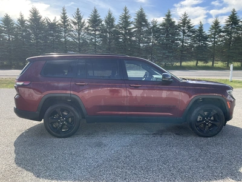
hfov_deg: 61.7
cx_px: 121
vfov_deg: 48.2
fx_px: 203
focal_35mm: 29
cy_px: 91
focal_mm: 3
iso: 25
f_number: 1.8
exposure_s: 1/568
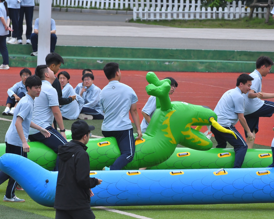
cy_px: 110
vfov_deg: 2.6
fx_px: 4801
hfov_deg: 3.3
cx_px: 127
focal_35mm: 592
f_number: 14
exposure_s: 1/640
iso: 1000
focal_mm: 350
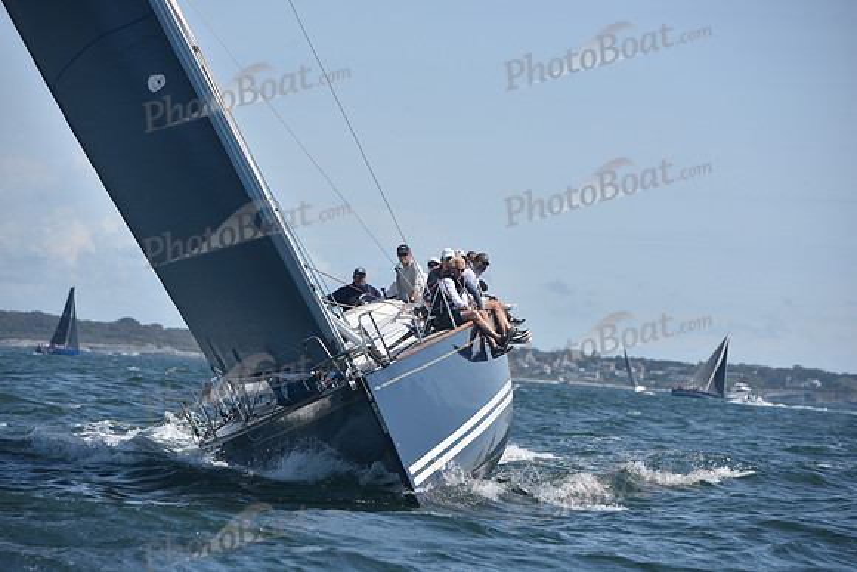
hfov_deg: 12.1
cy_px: 286
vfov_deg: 8.1
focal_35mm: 170
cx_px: 428
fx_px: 4048
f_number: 6.3
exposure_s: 1/1000
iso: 250
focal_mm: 170
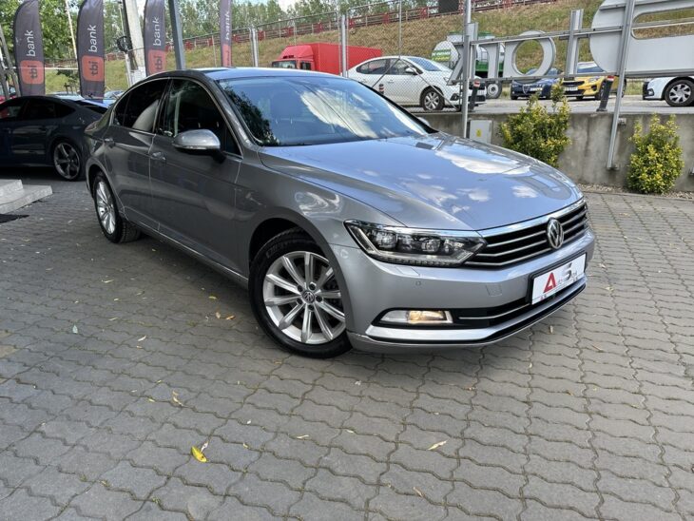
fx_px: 481
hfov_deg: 71.6
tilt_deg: -17.9
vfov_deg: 56.8
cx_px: 347
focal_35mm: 24
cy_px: 260
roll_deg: +2.5
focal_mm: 6.86
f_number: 1.78
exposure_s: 1/836
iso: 80
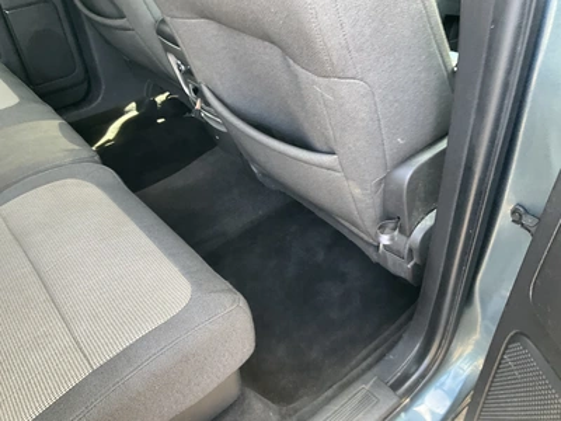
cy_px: 210
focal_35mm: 29
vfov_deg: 48.2
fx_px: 470
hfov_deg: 61.7
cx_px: 280
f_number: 1.8
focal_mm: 3
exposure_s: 1/60
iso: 80
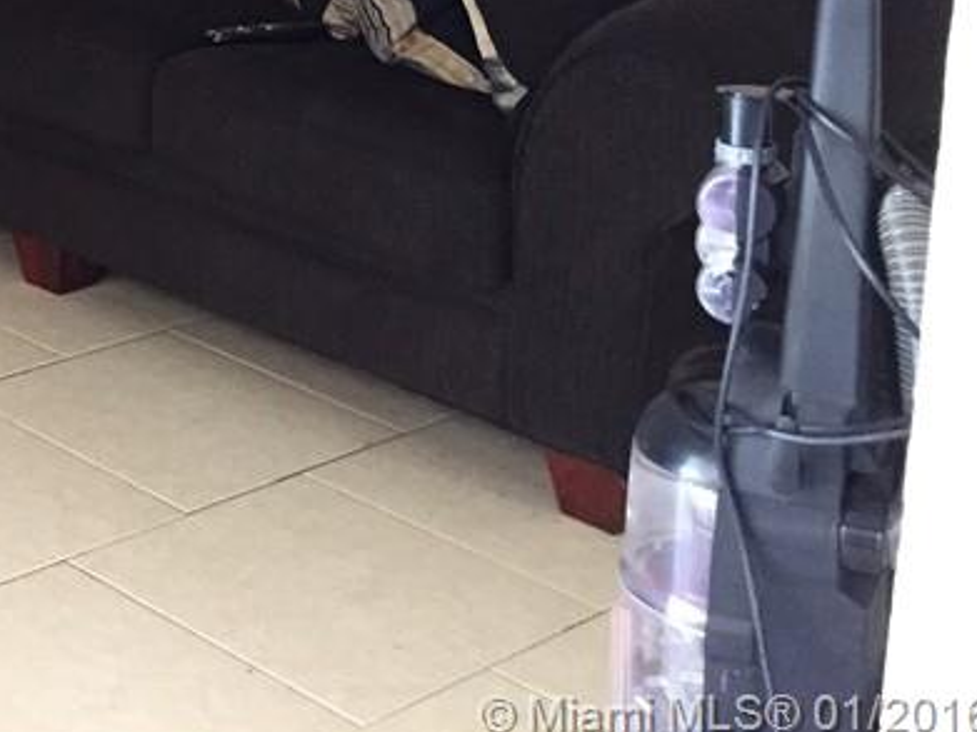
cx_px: -267
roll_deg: -2.3
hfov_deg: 23.0
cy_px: -210
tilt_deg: -8.0
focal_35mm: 76
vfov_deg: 18.1
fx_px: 2144
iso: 250
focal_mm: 4.15
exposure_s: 1/30
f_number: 2.2
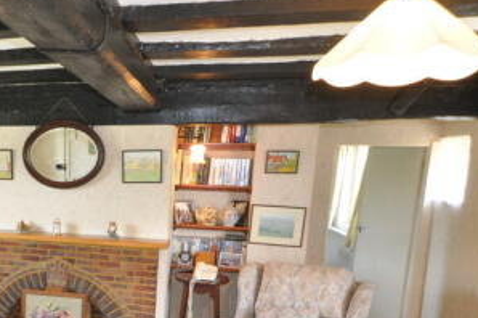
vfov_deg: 38.2
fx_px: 438
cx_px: 75
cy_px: 262
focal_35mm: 33
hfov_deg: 52.4
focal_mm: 10
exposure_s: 1/5
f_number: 11
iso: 560
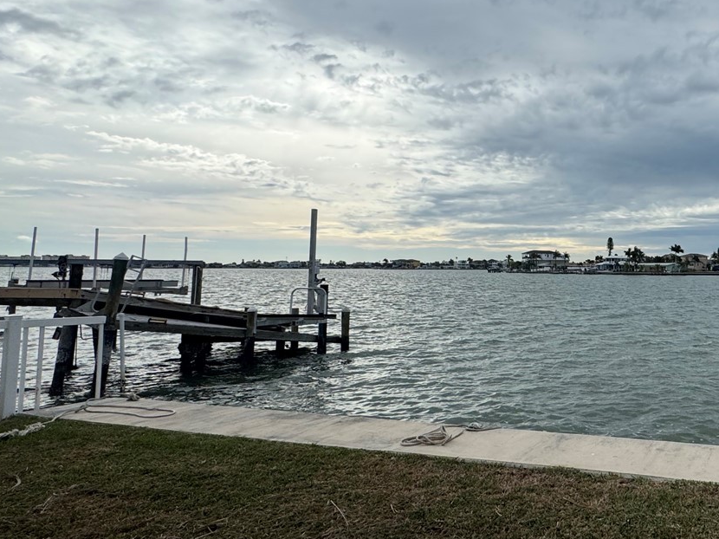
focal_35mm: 27
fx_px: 561
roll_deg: -0.4
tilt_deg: +3.5
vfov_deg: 51.2
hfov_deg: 56.1
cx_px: 653
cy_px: 232
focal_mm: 2.22
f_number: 2.2
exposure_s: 1/3906
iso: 50
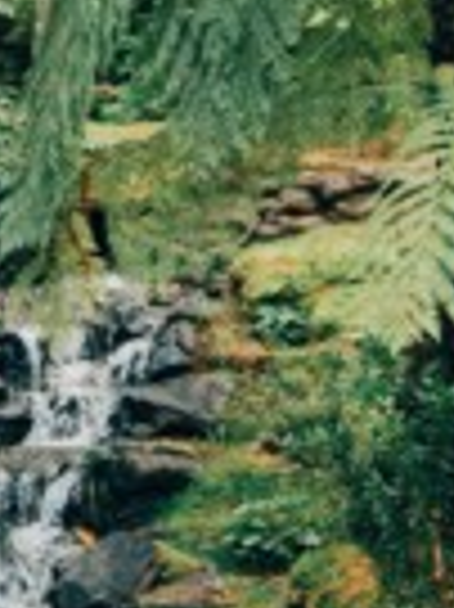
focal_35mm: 423
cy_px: 248
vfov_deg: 4.7
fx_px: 7401
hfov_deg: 3.5
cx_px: 7
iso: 200
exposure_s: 1/200
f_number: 7.1
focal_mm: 55
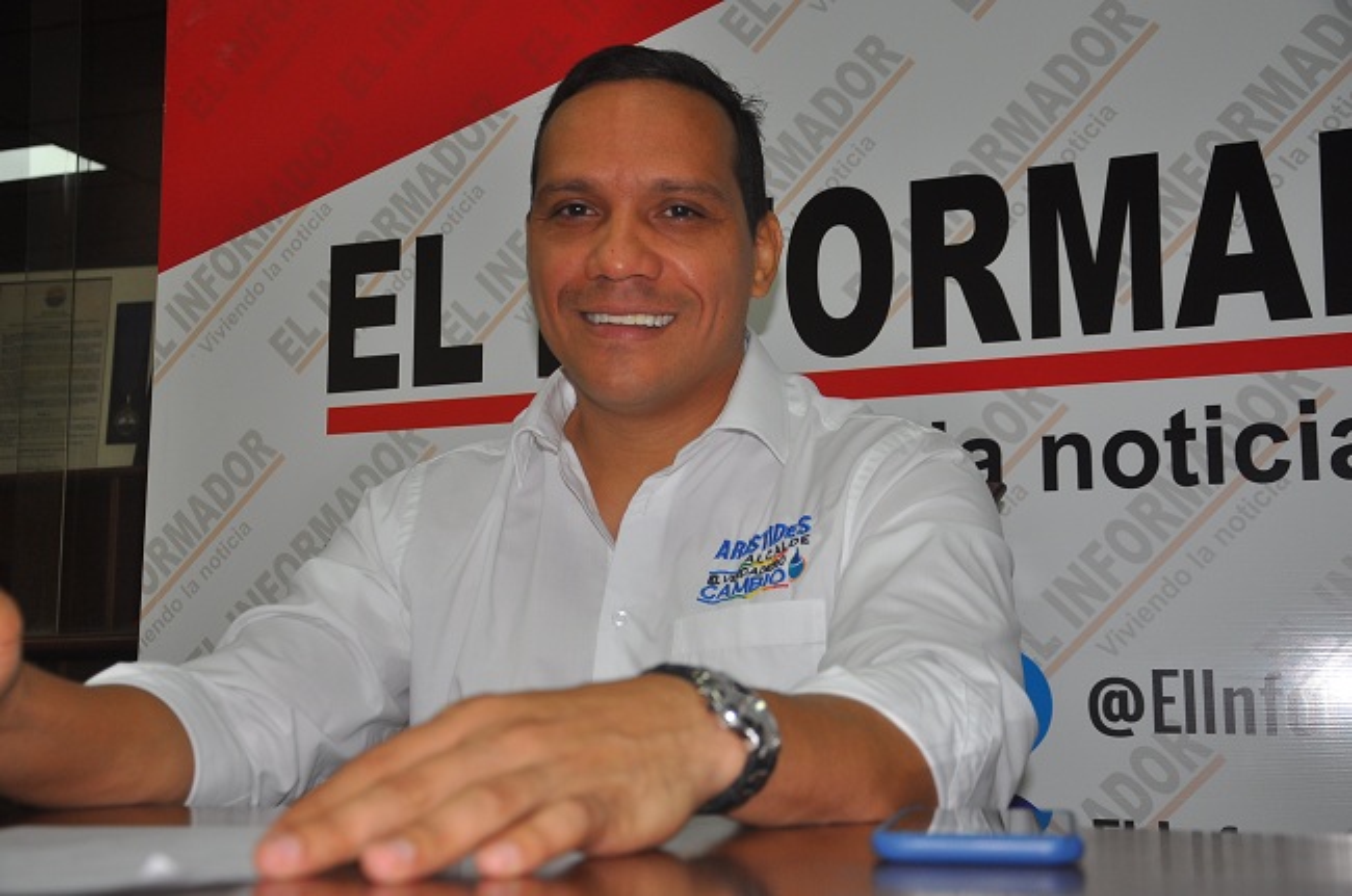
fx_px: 1800
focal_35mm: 48
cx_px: 676
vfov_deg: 28.0
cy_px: 448
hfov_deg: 41.2
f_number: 5
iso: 400
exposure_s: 1/125
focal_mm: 32
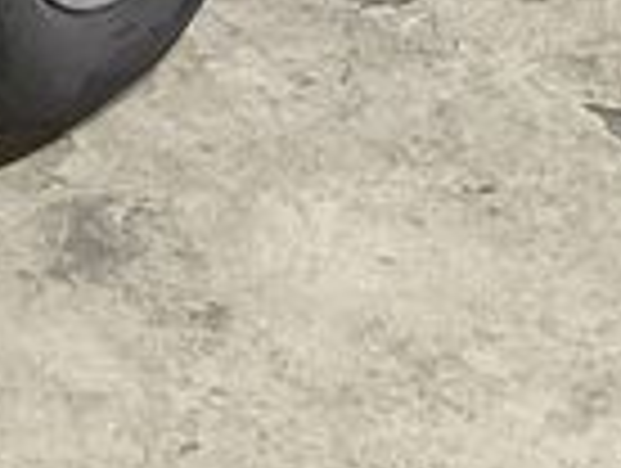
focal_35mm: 162
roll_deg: +0.9
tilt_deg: -17.6
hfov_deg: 11.2
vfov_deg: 8.3
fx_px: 2911
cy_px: -747
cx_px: -540
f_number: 1.8
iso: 100
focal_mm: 3
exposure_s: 1/50
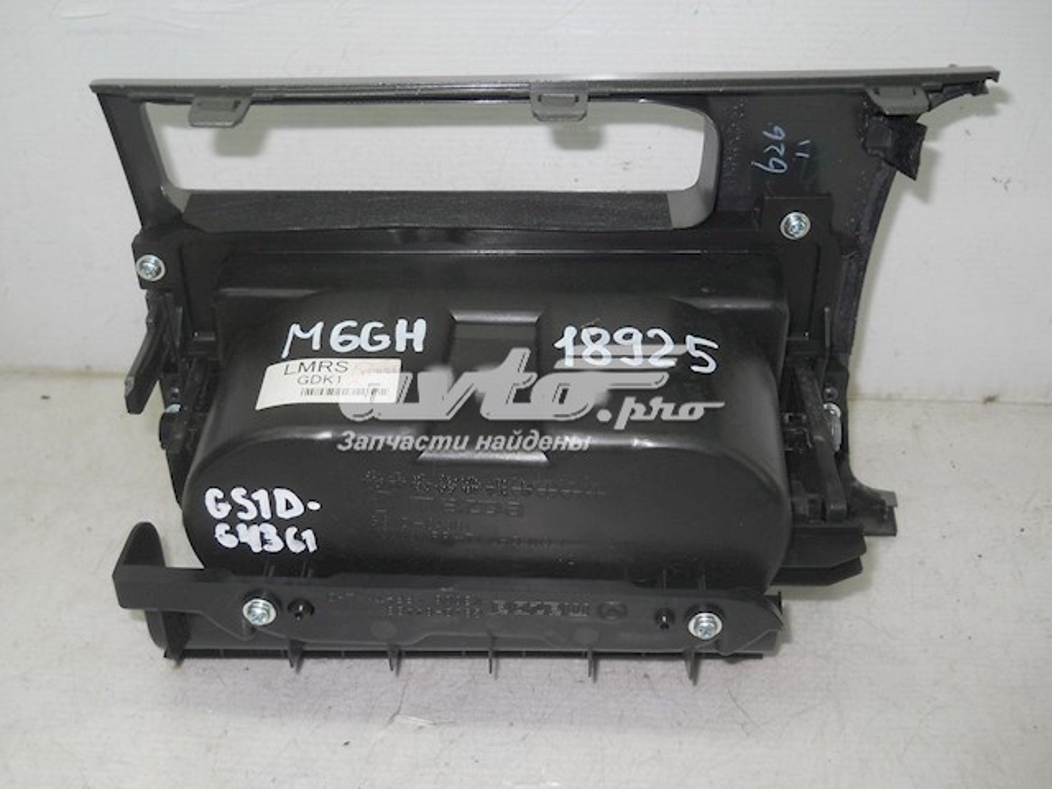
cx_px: 526
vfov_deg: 35.1
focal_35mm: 41
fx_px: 1246
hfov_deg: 45.8
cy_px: 394
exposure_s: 1/30
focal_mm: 6.72
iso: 100
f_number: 5.5
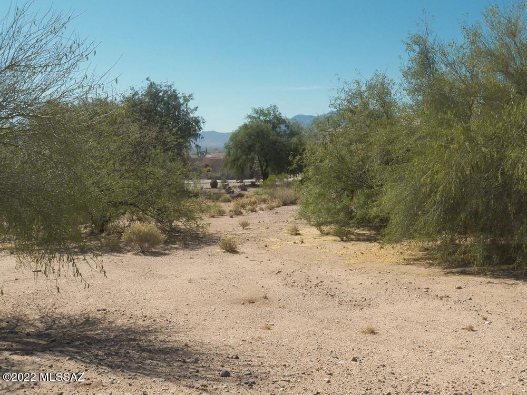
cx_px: 264
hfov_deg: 46.8
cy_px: 198
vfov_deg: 36.0
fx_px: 609
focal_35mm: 40
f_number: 4.5
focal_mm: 7.1
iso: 125
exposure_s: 1/1250
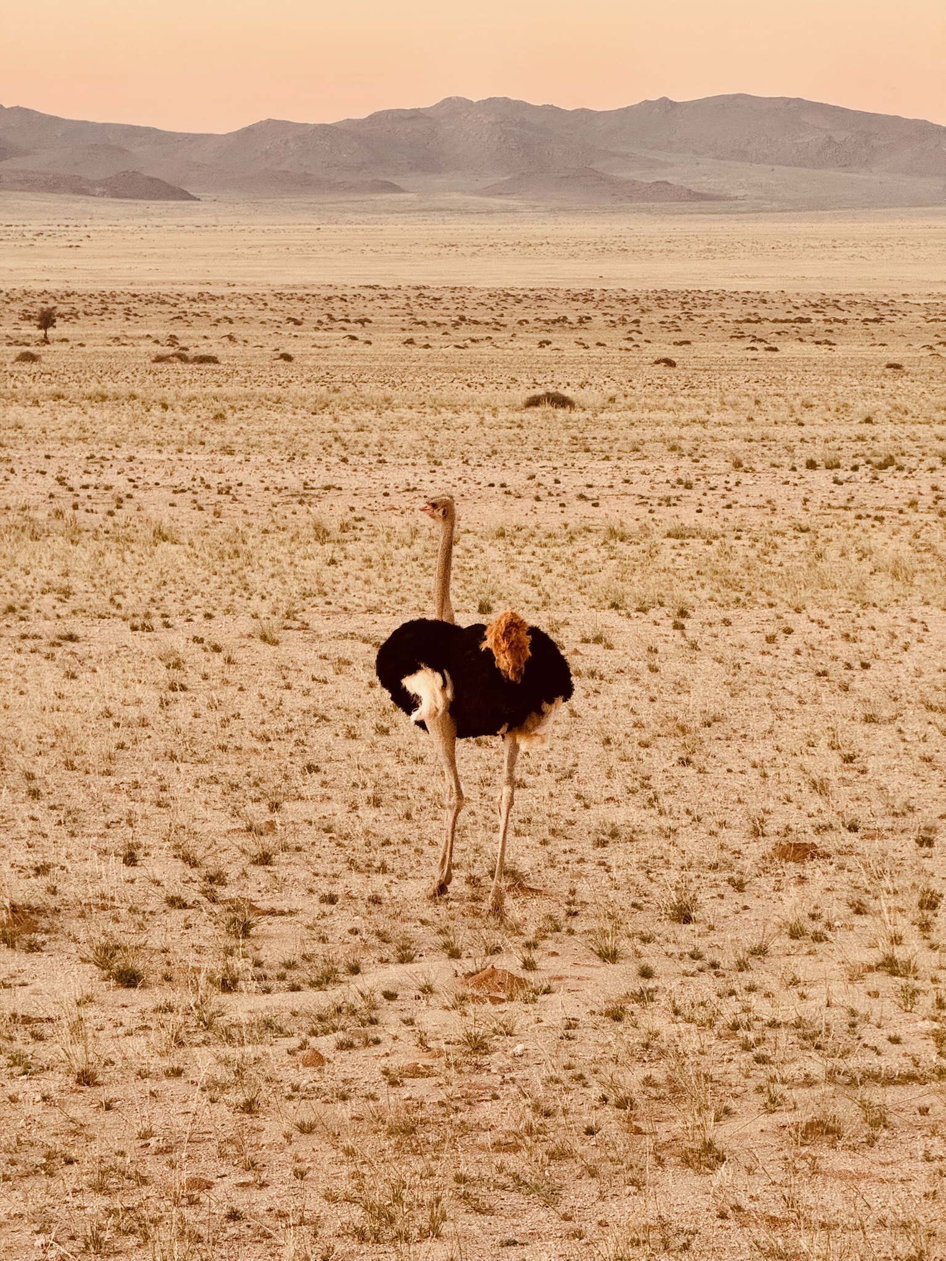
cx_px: 473
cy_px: 630
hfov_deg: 12.3
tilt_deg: -4.6
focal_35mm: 120
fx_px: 4373
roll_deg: -1.7
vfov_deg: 16.4
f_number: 2.8
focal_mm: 15.66
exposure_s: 1/93
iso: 250
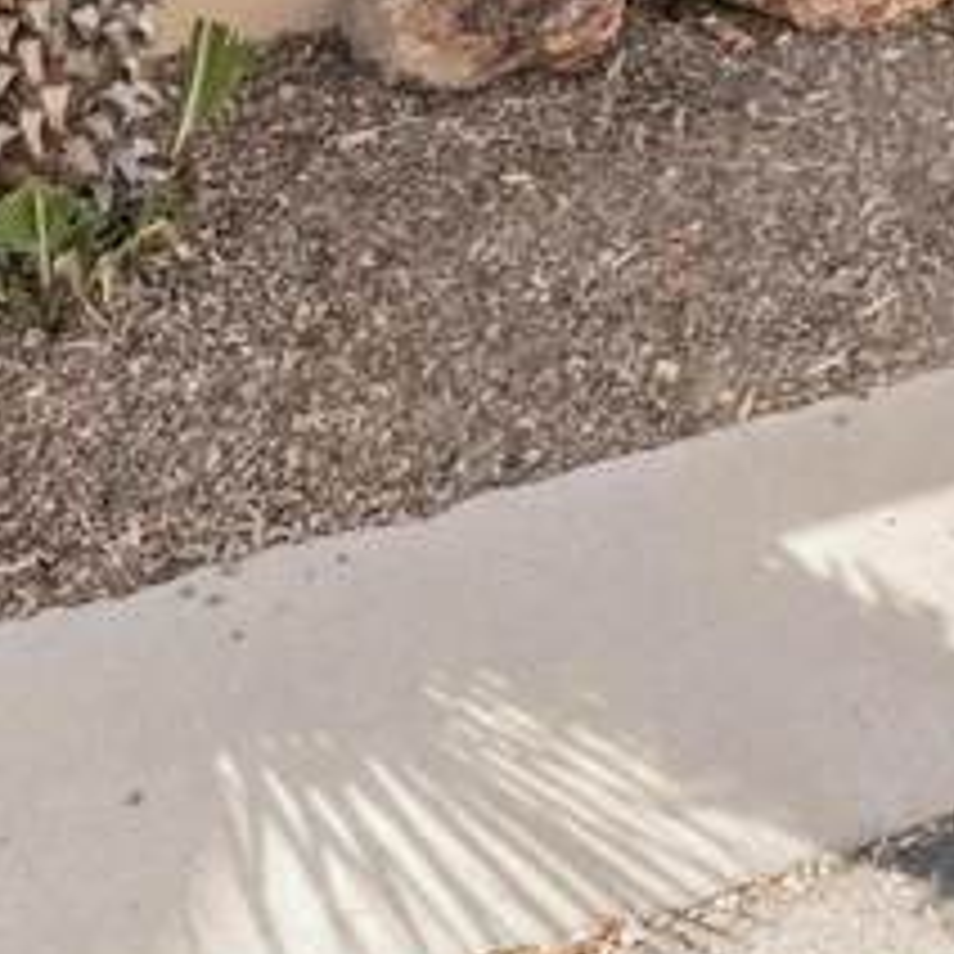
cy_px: -810
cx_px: 1364
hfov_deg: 19.0
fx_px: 2557
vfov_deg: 17.0
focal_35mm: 82
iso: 100
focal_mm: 16
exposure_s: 1/25
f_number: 22
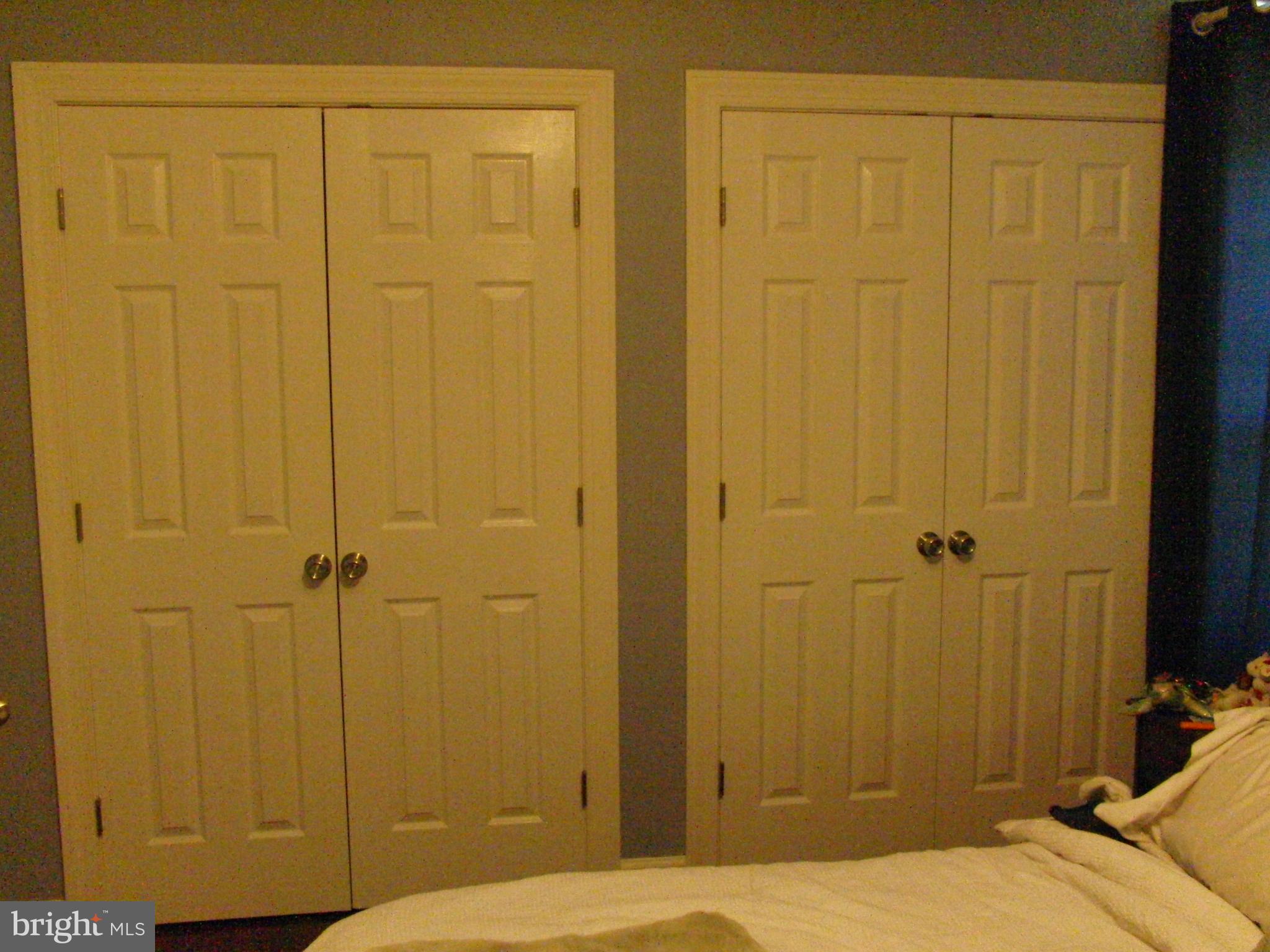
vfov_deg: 39.7
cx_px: 635
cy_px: 476
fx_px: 1321
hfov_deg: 51.4
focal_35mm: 36
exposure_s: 1/30
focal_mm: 7.3
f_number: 4.7
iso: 1600
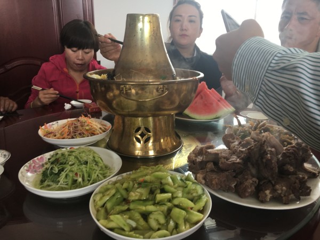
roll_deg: +0.0
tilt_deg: -16.6
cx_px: 160
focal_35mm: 29
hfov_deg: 61.7
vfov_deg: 48.2
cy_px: 120
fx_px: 268
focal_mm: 4.15
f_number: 2.2
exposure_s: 1/50
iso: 32
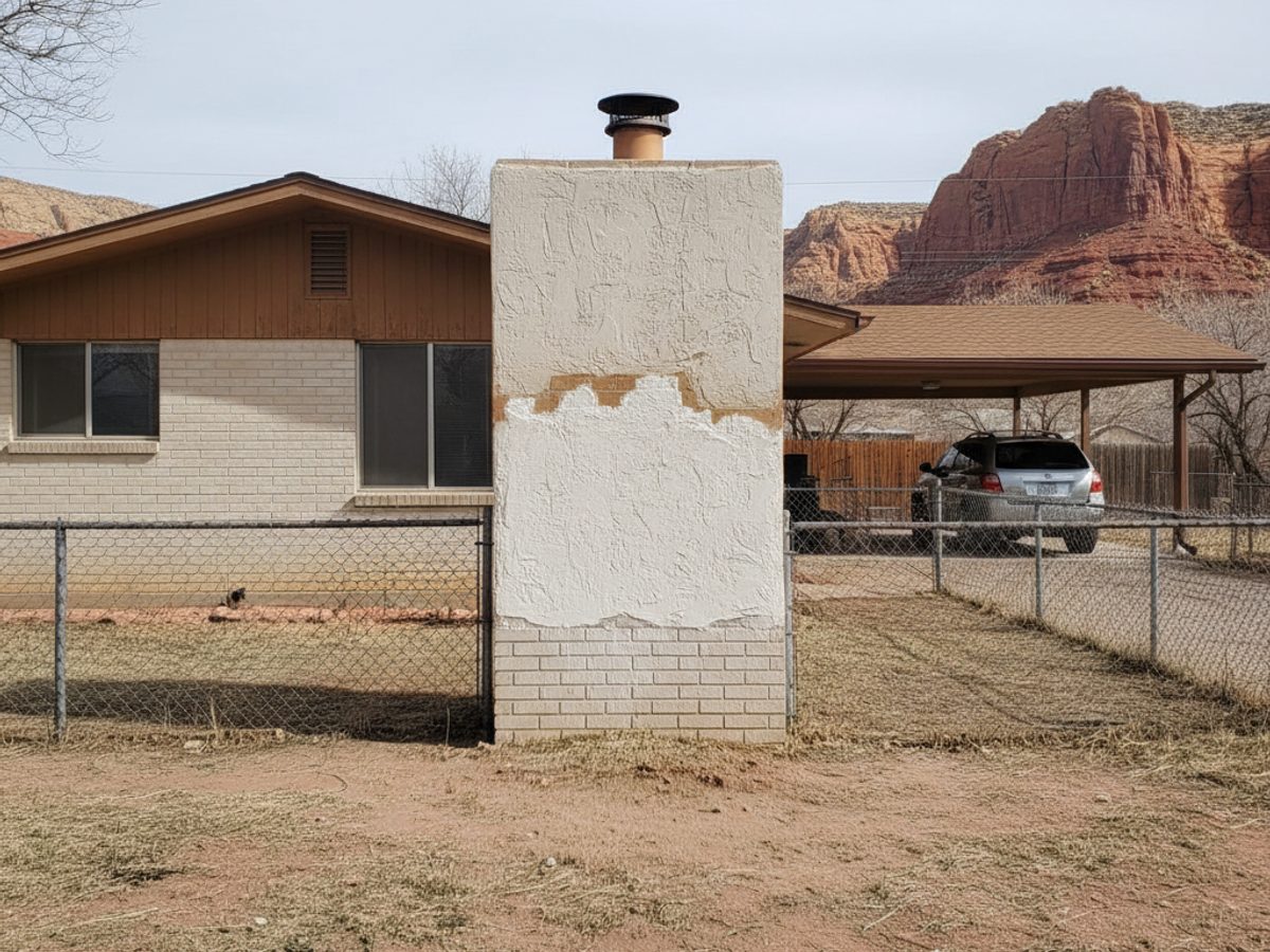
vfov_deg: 56.8
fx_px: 881
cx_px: 635
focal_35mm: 24
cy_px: 476
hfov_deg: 71.6
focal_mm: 6.8
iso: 1382
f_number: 1.68
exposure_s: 1/507
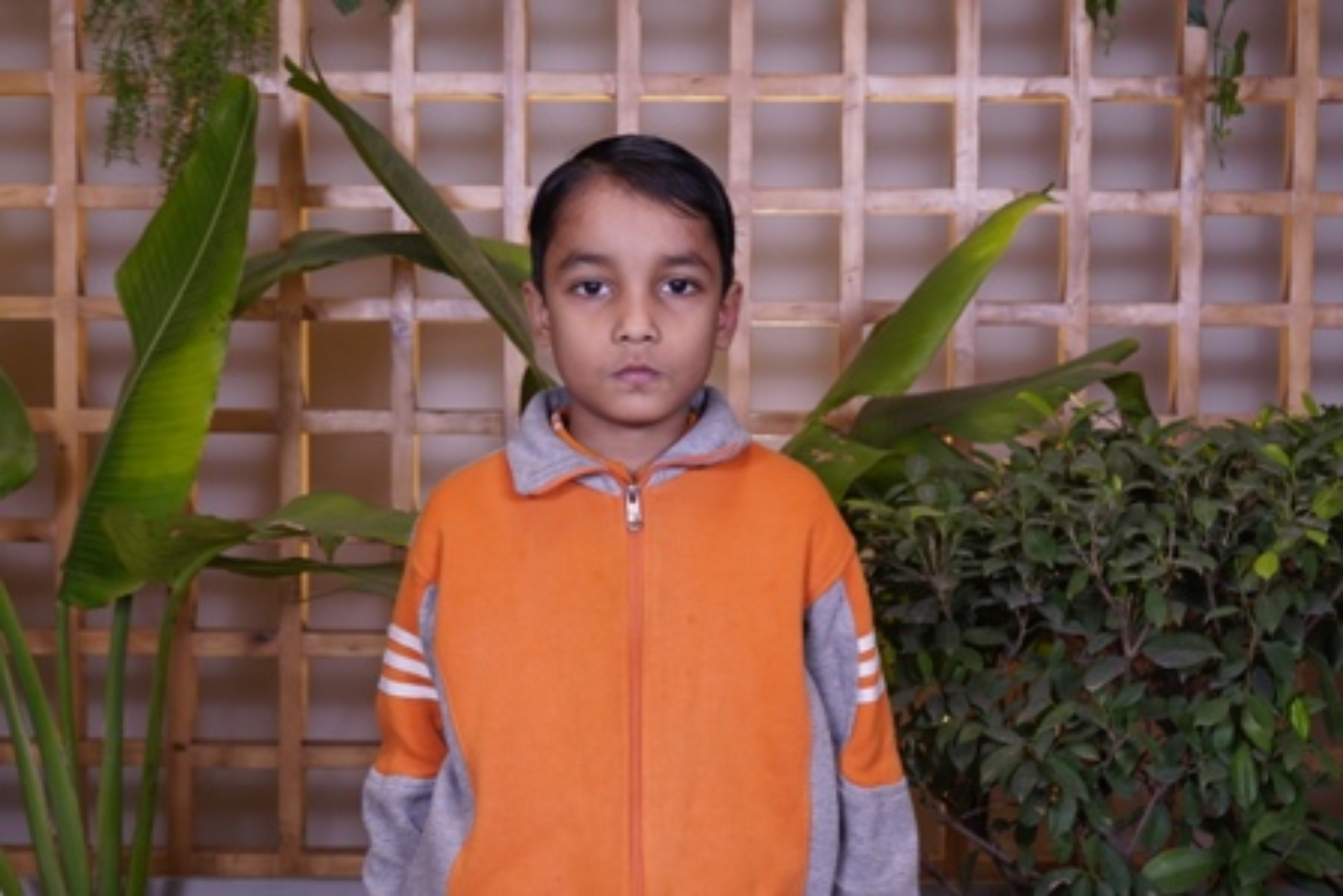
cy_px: 448
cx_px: 672
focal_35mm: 63
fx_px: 2351
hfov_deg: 31.9
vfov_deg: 21.6
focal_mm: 42
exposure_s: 1/125
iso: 400
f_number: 4.5
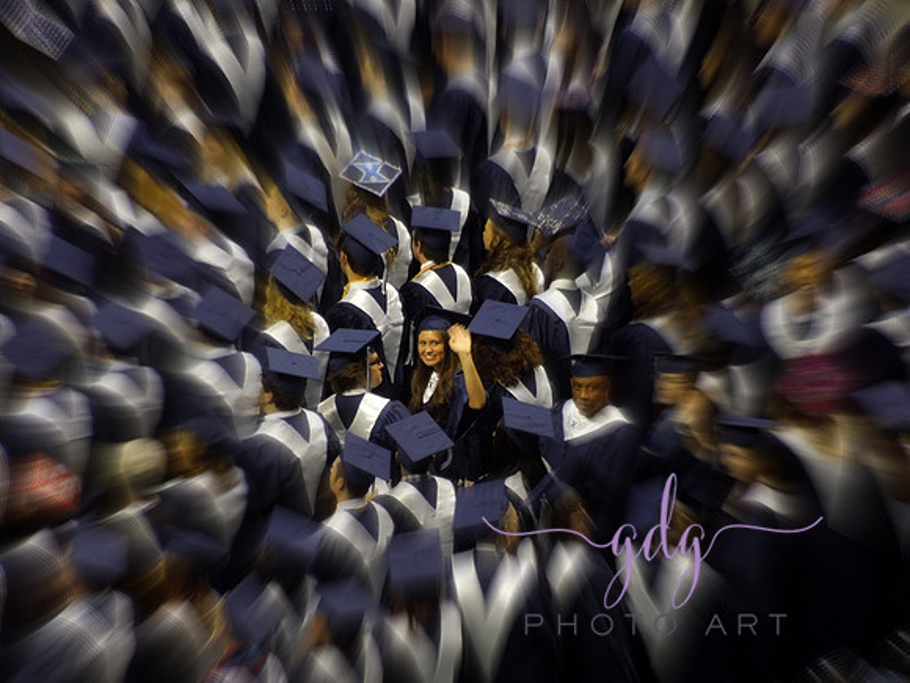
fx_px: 9201
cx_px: 455
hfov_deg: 5.7
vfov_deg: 4.2
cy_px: 342
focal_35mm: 350
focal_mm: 63
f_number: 5.9
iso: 800
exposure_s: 1/60
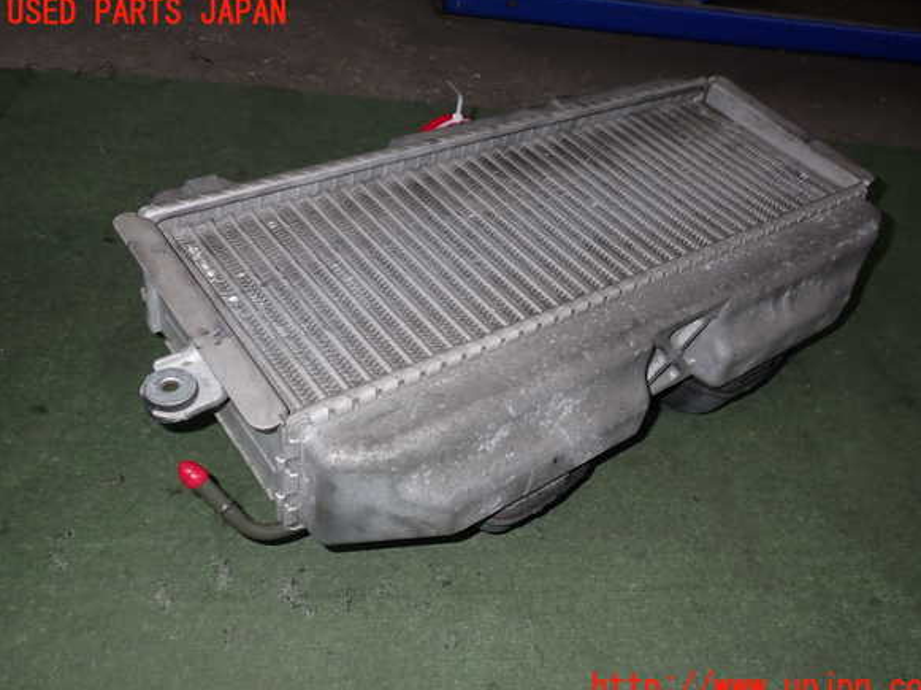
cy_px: 351
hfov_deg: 58.4
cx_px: 474
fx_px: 824
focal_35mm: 31
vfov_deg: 45.4
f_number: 6.3
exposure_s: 1/30
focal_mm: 5.4
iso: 125
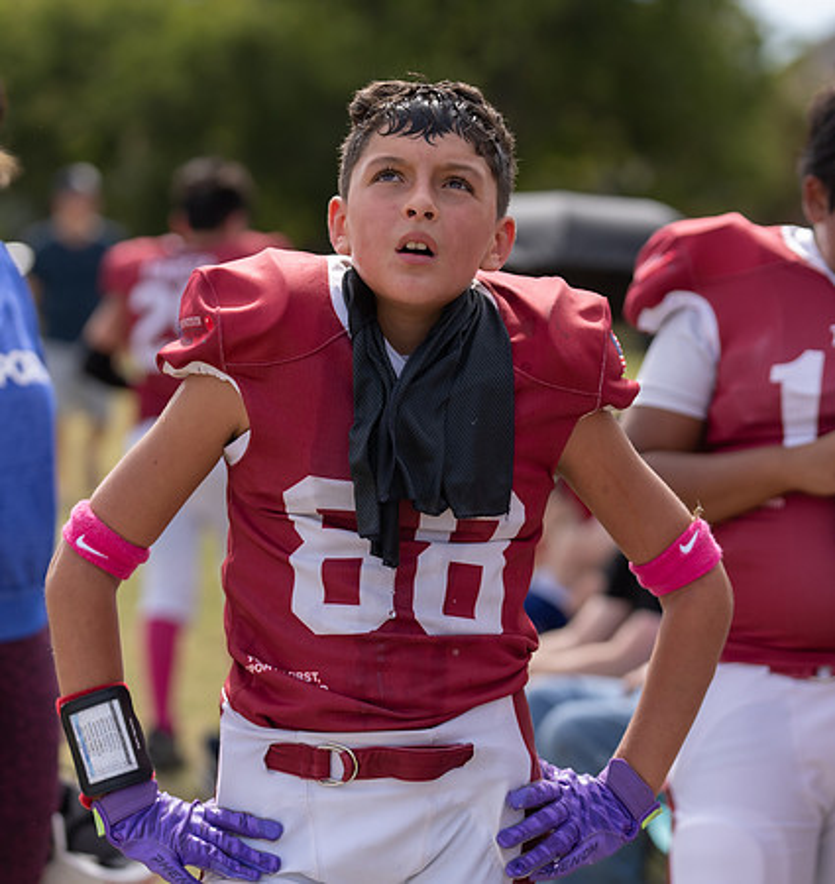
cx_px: 431
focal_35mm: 139
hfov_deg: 12.2
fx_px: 3903
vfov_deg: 12.9
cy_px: 443
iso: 100
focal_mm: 104
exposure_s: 1/1000
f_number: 3.2
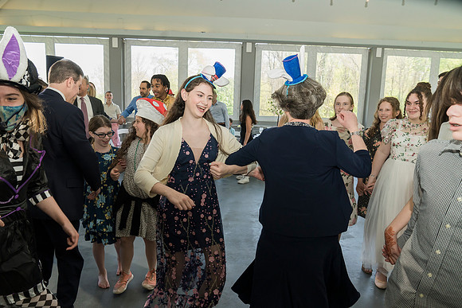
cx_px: 231
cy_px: 154
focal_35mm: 24
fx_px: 308
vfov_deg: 53.2
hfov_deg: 73.7
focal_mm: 24
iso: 1250
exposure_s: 1/200
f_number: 6.3
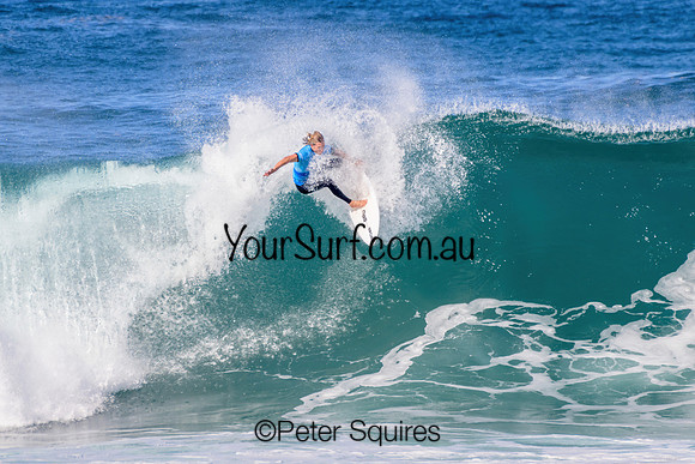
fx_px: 19309
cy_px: 232
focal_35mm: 1000
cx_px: 348
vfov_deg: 1.4
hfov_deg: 2.1
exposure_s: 1/1250
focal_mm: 1000
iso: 800
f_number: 11
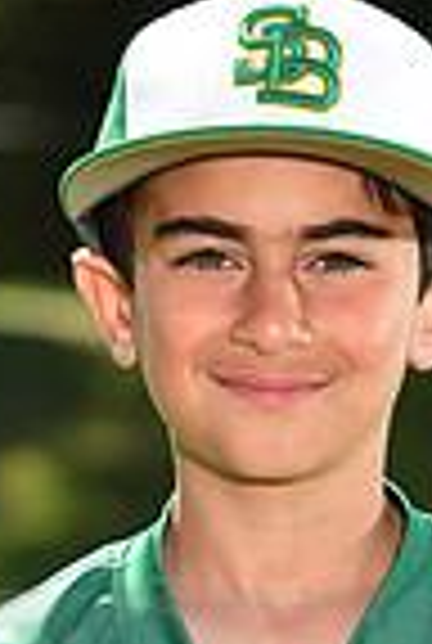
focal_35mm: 546
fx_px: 9780
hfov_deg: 2.5
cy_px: 653
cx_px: 299
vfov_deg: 3.8
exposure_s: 1/250
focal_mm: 135
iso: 100
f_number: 5.6
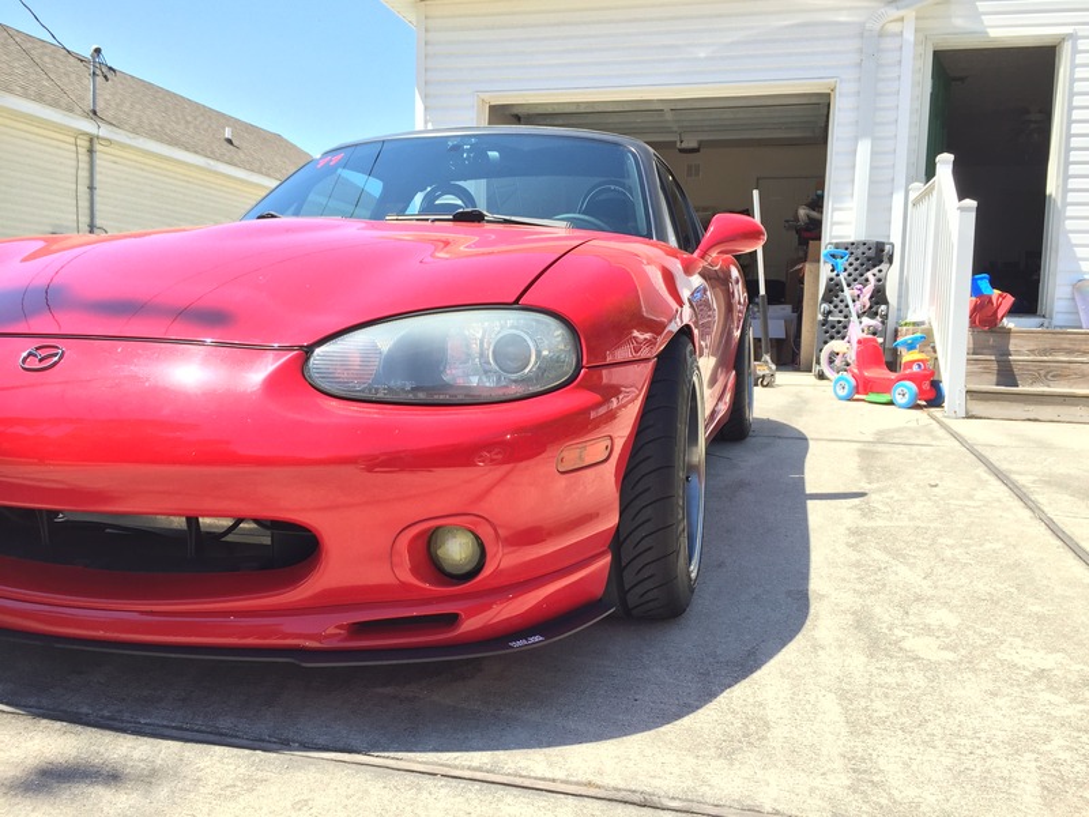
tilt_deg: -5.1
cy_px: 408
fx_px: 912
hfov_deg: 61.7
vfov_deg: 48.2
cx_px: 544
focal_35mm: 29
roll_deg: +0.1
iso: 32
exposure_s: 1/694
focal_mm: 4.15
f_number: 2.2
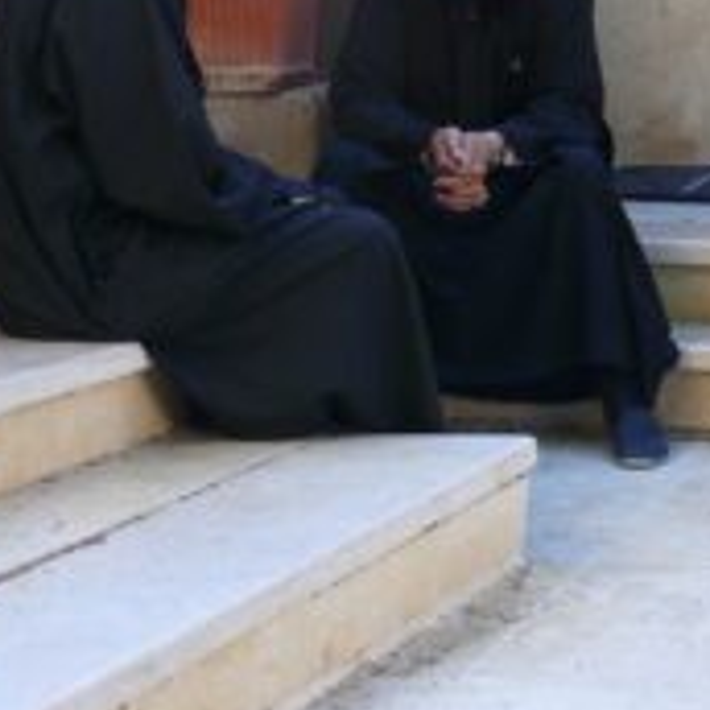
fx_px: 2970
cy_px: -2
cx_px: 991
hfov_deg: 13.0
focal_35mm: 128
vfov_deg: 13.4
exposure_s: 1/80
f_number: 3.2
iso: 100
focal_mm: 9.6
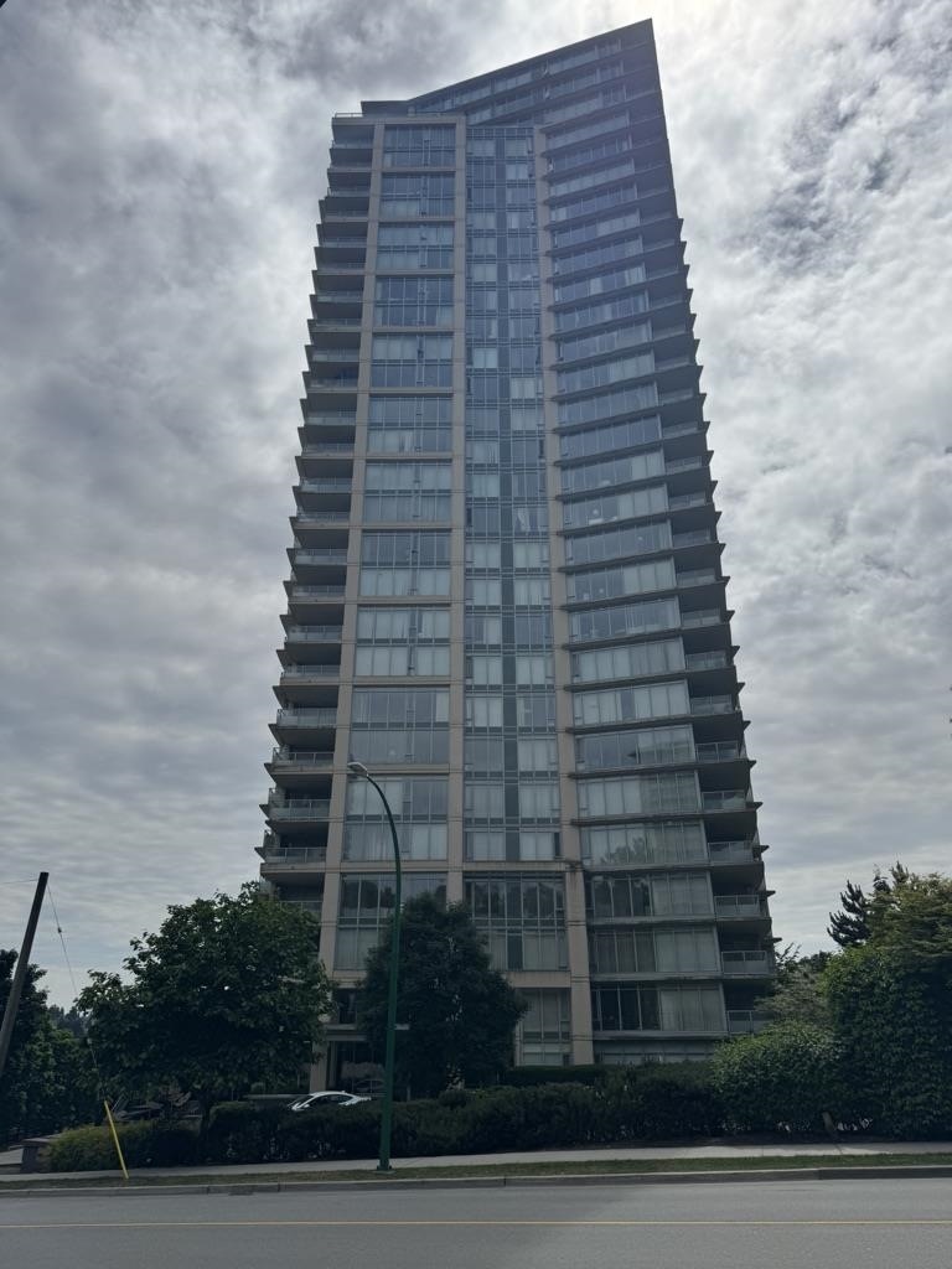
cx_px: 476
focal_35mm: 24
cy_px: 634
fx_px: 880
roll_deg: -0.7
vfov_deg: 71.6
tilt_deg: +24.4
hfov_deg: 56.8
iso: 50
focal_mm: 6.76
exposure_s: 1/12346
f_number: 1.78
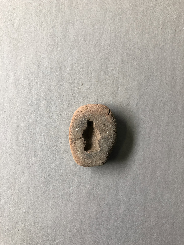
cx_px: 92
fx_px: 198
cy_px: 122
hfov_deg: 49.7
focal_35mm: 28
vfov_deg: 63.4
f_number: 1.8
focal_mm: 3.99
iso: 25
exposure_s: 1/30
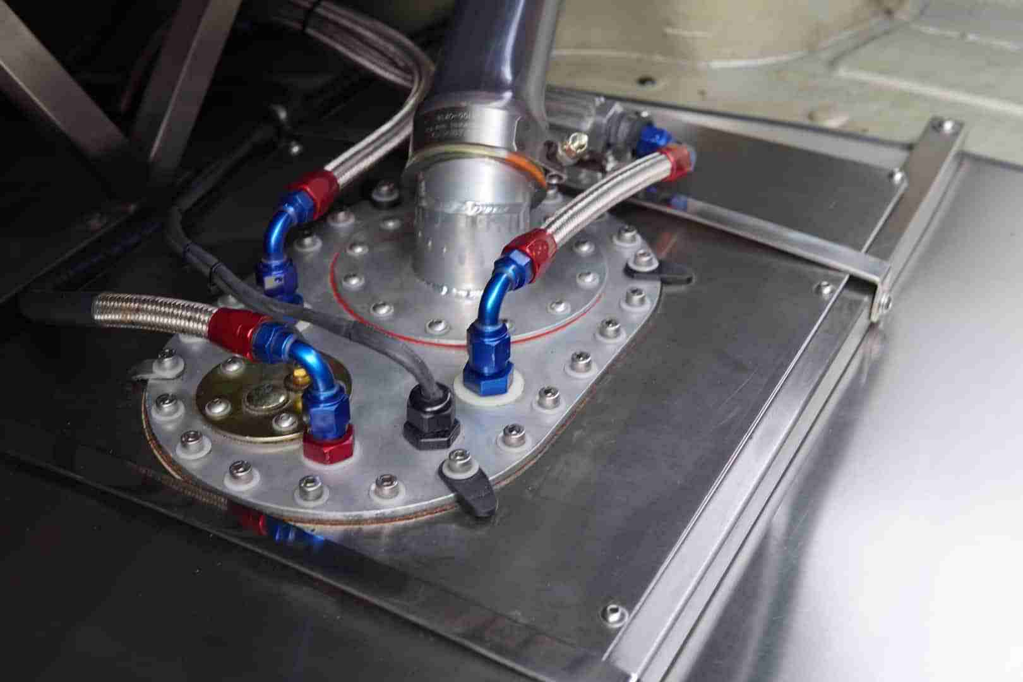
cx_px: 512
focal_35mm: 45
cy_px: 341
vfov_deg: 29.9
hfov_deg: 43.6
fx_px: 1279
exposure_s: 1/60
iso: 250
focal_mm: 30
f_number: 4
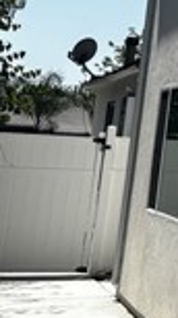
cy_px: -2
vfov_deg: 17.7
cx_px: 613
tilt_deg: +8.1
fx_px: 996
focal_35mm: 118
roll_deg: -3.1
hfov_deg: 8.0
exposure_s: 1/4630
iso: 50
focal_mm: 5.96
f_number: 1.6
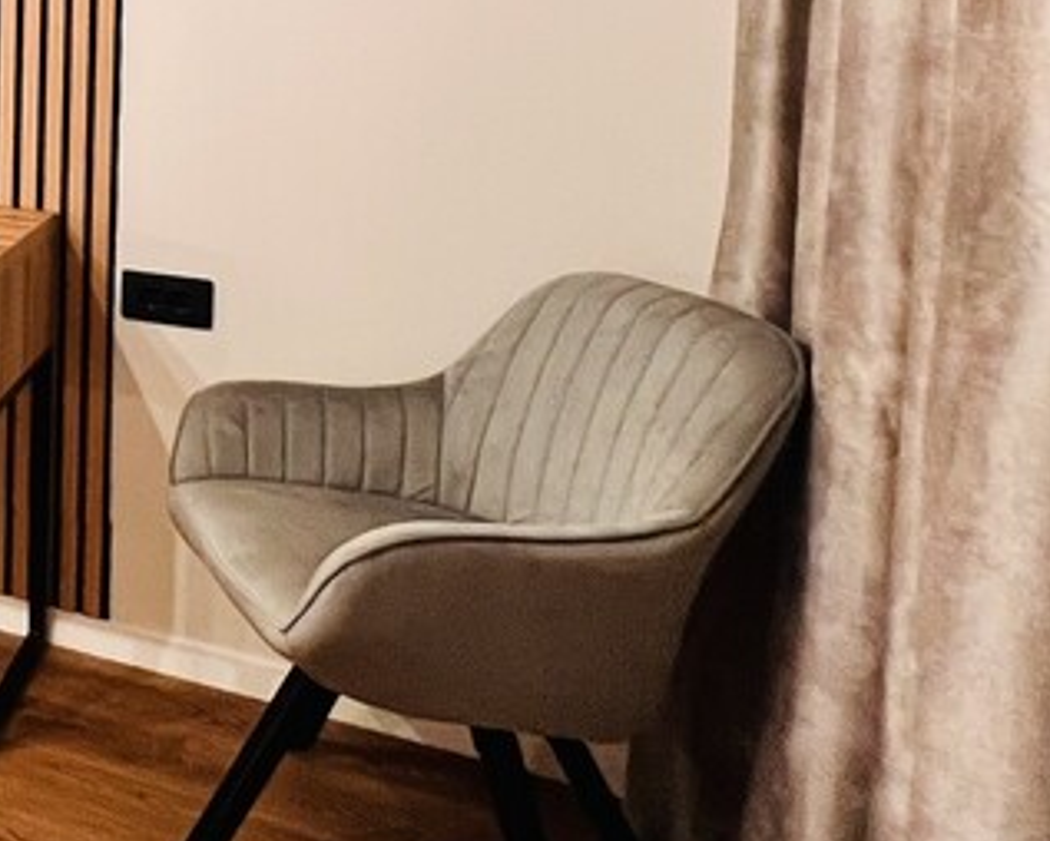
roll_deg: +0.0
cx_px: -480
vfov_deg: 33.9
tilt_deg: -3.8
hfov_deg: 29.6
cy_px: 33
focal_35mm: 41
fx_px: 1275
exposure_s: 1/50
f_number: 1.8
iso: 400
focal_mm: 1.57
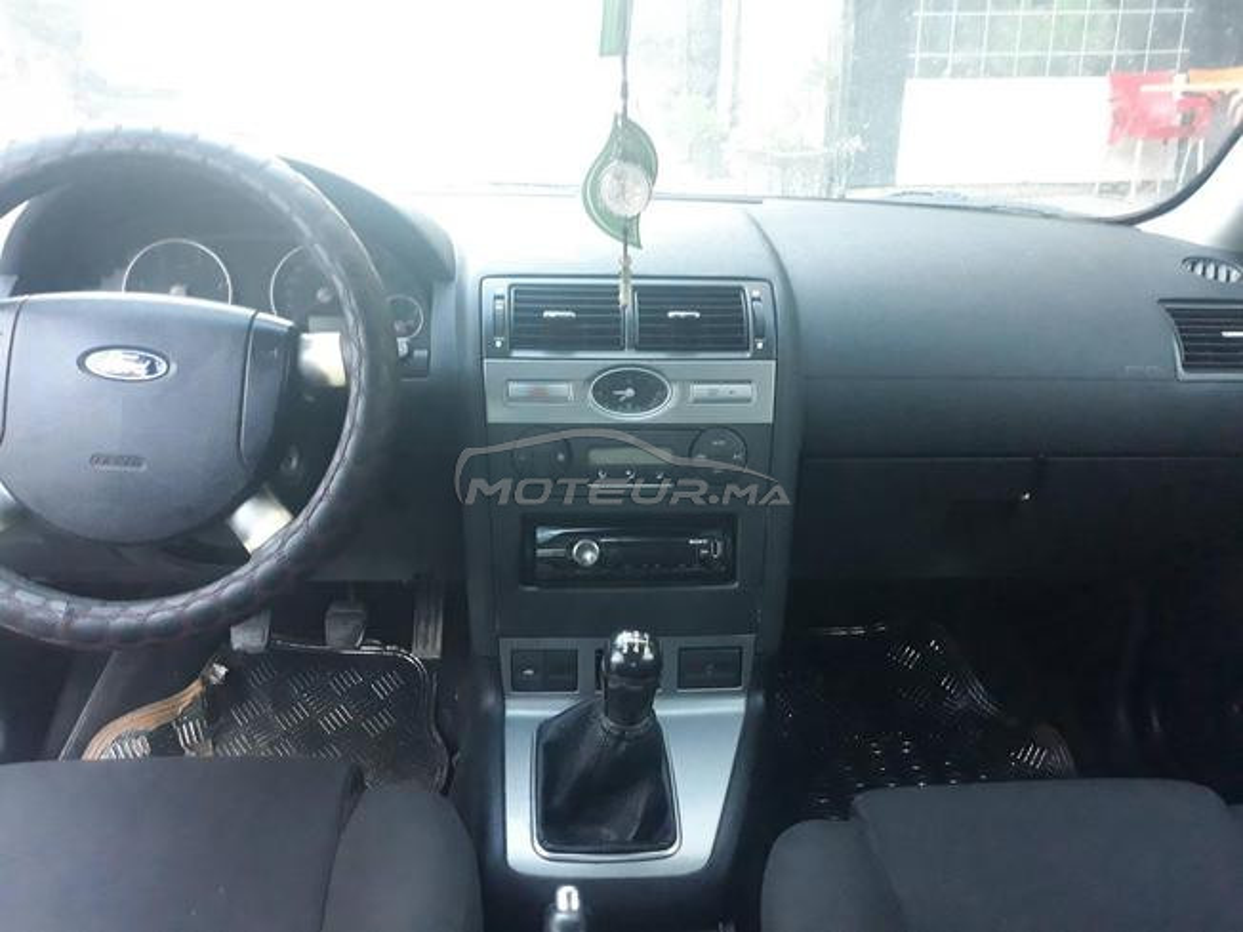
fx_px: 970
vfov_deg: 51.4
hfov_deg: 65.3
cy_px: 466
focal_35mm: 27
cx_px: 622
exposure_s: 1/25
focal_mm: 3.71
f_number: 1.7
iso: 400
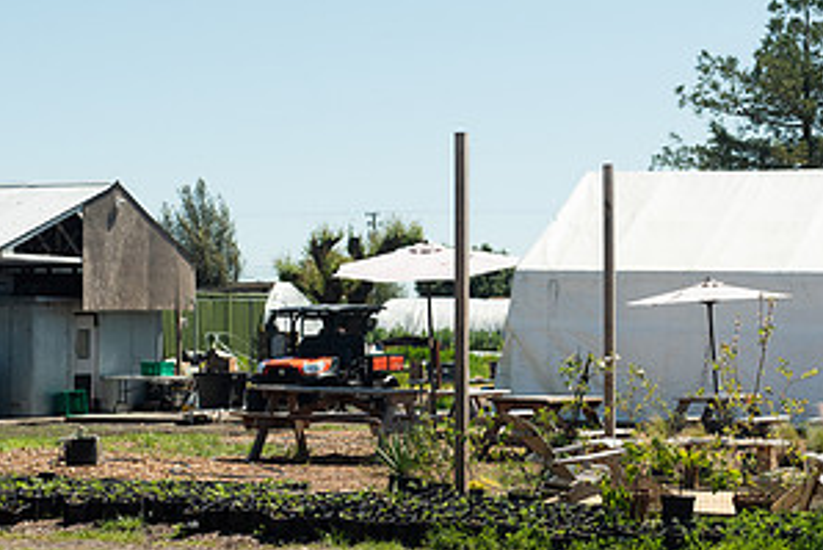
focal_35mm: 107
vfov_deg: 12.8
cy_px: 292
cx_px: 464
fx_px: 2447
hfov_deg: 19.1
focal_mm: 55
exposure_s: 1/6400
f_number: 4.5
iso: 500
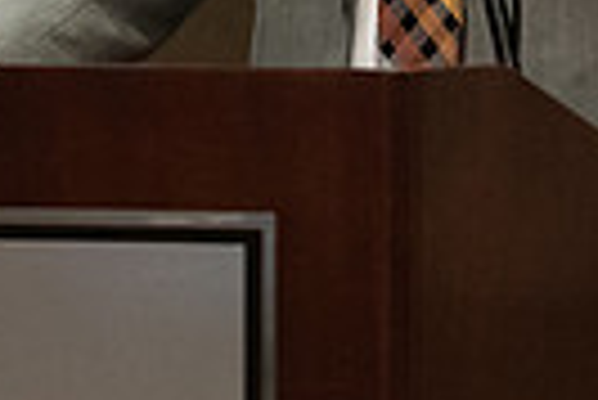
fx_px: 12322
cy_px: -263
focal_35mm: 741
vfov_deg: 1.9
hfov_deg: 2.8
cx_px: 301
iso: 5000
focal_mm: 170
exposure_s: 1/200
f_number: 2.8
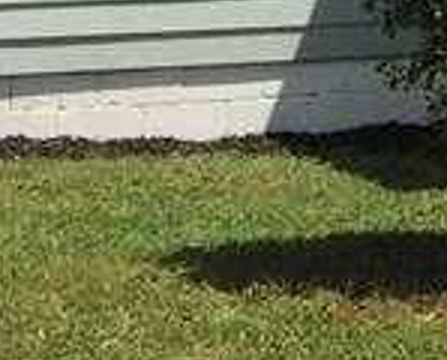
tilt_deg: +6.1
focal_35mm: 194
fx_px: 2573
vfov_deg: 7.5
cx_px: 1122
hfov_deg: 8.9
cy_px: -513
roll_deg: -1.0
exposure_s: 1/2326
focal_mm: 4.15
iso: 32
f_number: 2.2
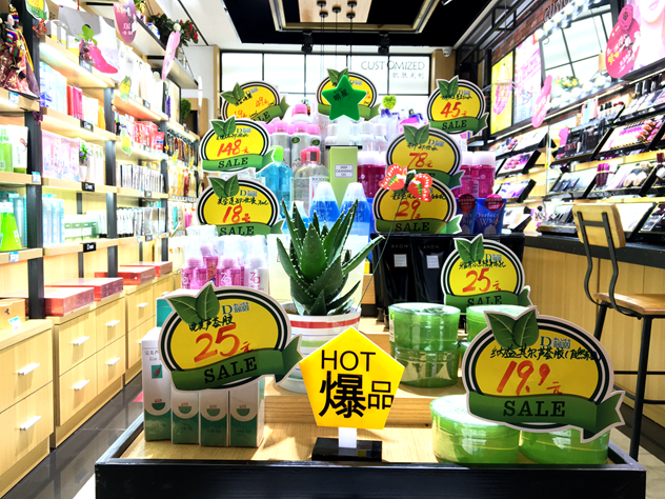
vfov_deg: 48.2
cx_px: 332
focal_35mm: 29
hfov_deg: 61.7
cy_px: 250
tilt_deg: -3.3
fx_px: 557
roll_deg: -0.6
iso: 50
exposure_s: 1/33
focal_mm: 4.15
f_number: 2.2
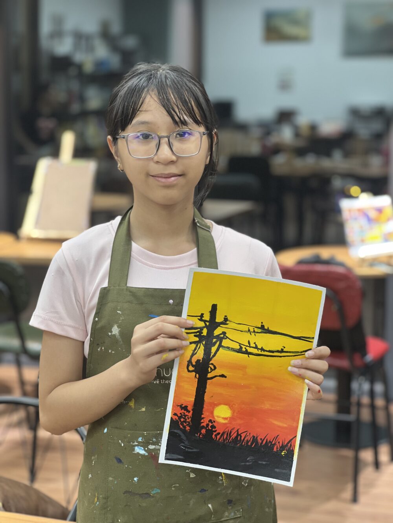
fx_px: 1165
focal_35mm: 77
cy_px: 262
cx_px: 196
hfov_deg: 19.1
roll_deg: -1.0
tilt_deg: -9.0
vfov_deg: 25.3
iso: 160
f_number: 2.8
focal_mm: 9
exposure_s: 1/33
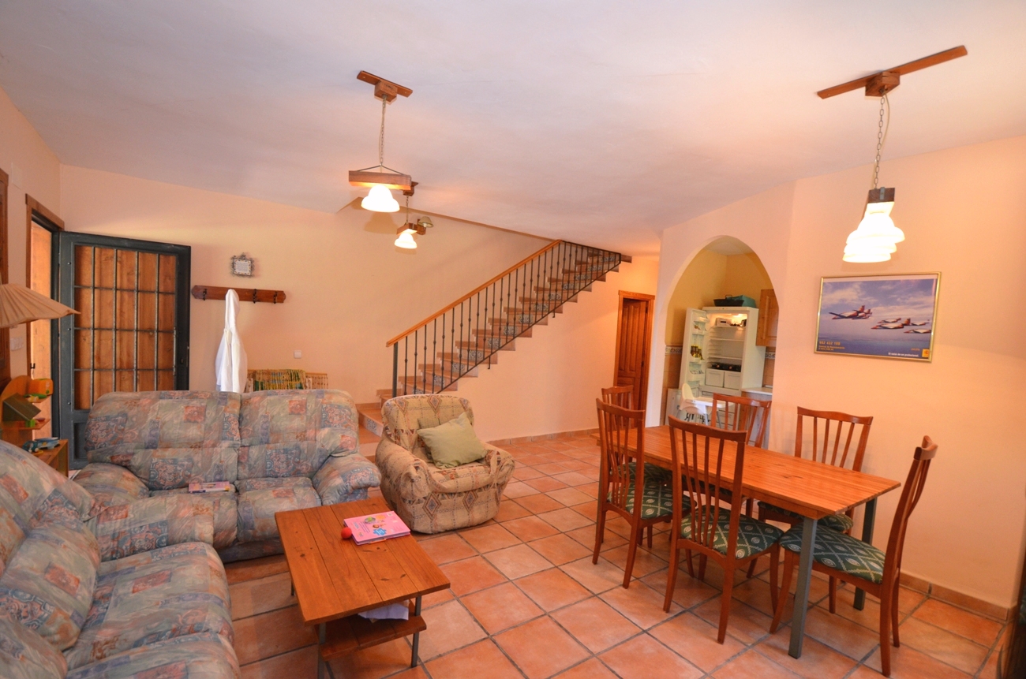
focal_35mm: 15
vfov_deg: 77.1
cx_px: 513
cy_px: 340
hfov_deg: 100.5
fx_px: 427
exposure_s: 1/60
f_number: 4
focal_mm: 10
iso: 800
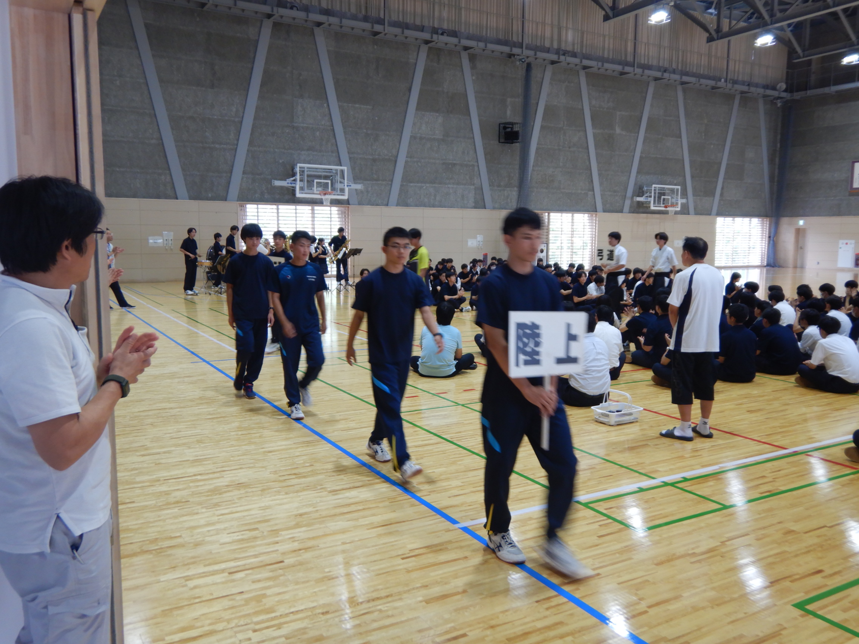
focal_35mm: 29
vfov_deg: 48.2
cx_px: 430
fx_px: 720
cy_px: 322
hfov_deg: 61.7
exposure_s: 1/30
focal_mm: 5.1
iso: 140
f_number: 2.8
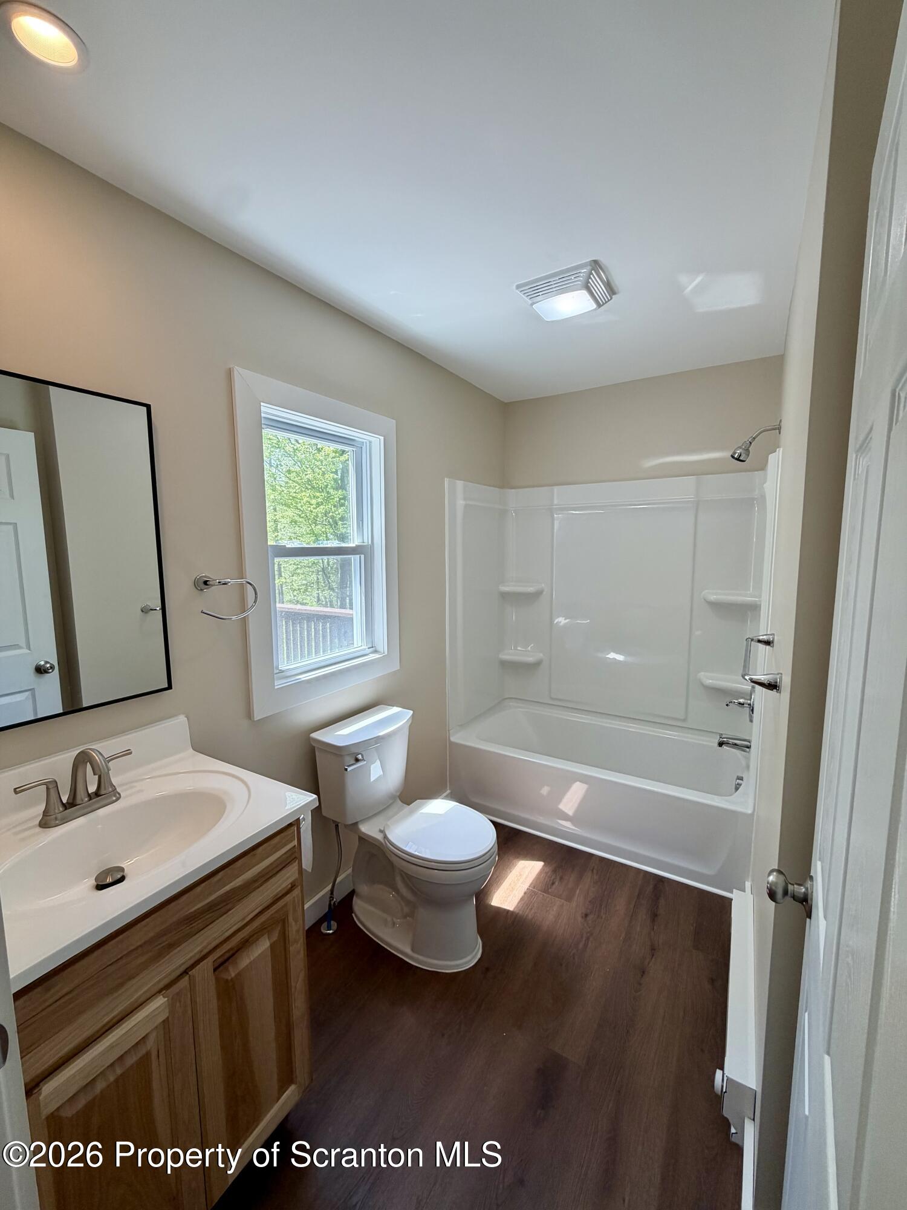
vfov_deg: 102.1
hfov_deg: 85.7
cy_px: 605
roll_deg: +0.5
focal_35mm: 14
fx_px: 489
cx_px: 454
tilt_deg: -7.0
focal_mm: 2.22
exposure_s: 1/120
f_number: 2.2
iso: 100
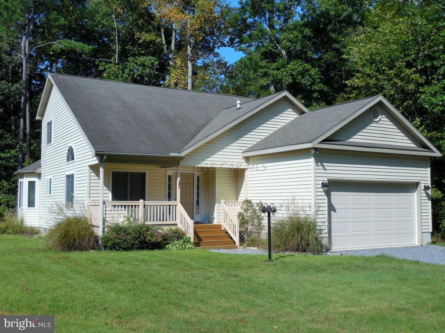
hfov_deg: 47.9
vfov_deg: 36.8
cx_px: 222
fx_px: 501
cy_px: 166
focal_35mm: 39
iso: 125
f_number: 3.8
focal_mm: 7
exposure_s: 1/1600
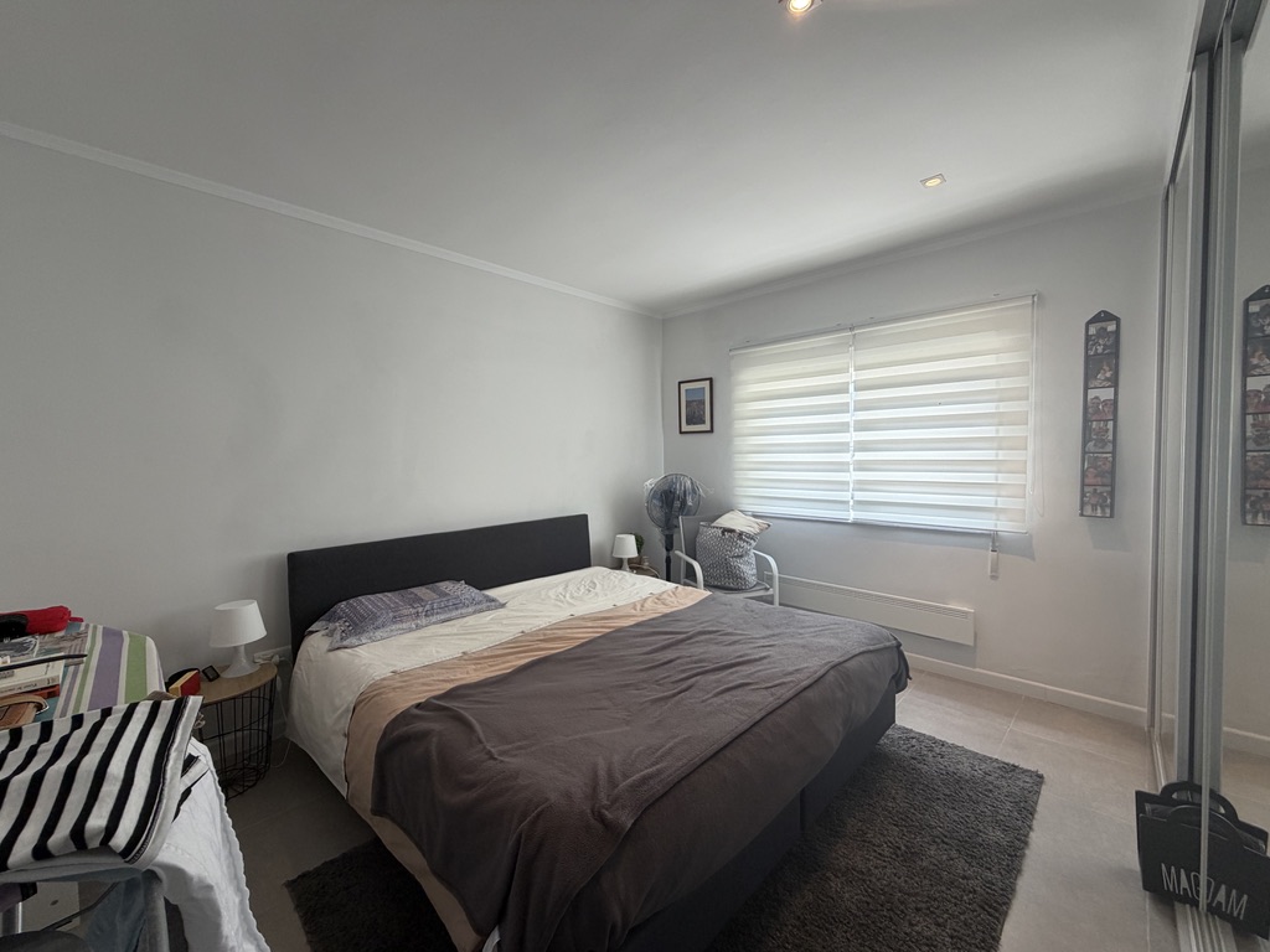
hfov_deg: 102.1
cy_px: 476
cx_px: 635
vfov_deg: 85.7
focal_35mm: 14
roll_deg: +1.4
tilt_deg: -2.3
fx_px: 514
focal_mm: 2.22
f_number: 2.2
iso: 100
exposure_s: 1/100
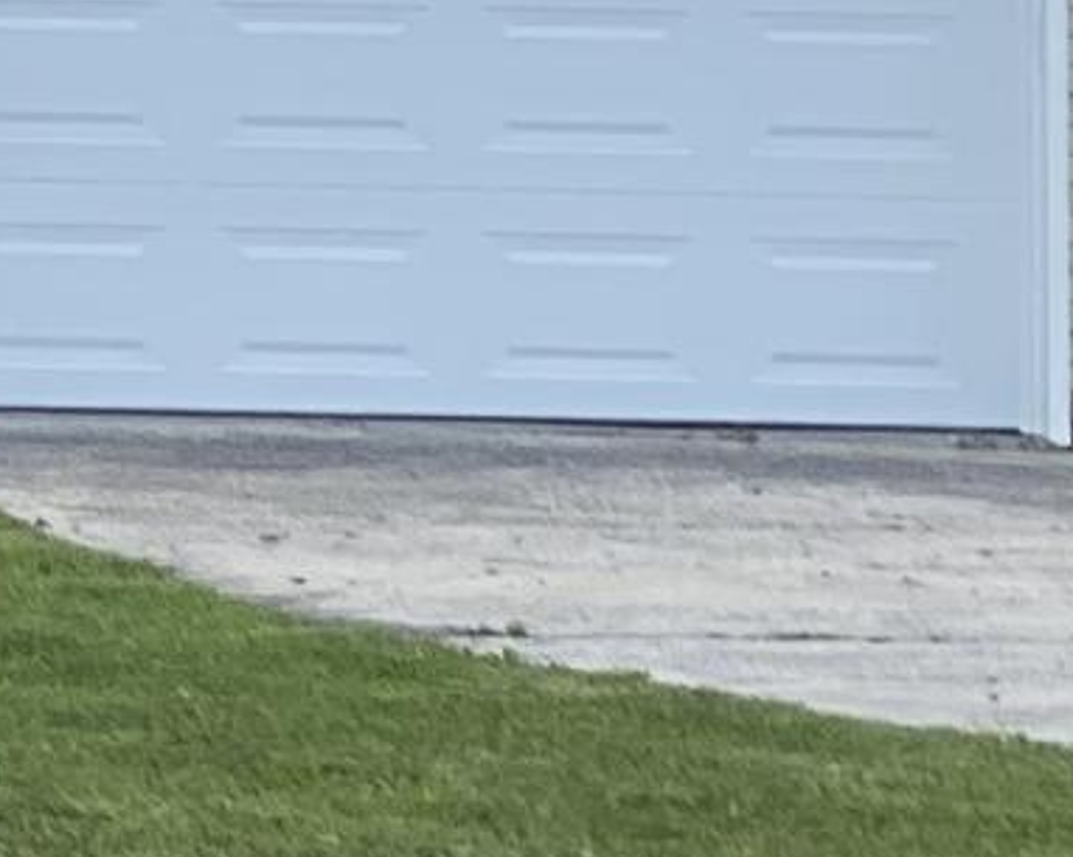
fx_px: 12661
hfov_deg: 4.6
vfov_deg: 3.8
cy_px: -1087
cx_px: -2160
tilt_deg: +3.3
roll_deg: -0.8
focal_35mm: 399
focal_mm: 6
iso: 20
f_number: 2
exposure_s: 1/1261
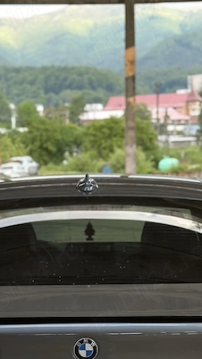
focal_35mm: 104
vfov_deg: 20.2
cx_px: 85
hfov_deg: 11.6
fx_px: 991
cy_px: 316
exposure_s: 1/121
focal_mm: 6.86
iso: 64
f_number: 1.78
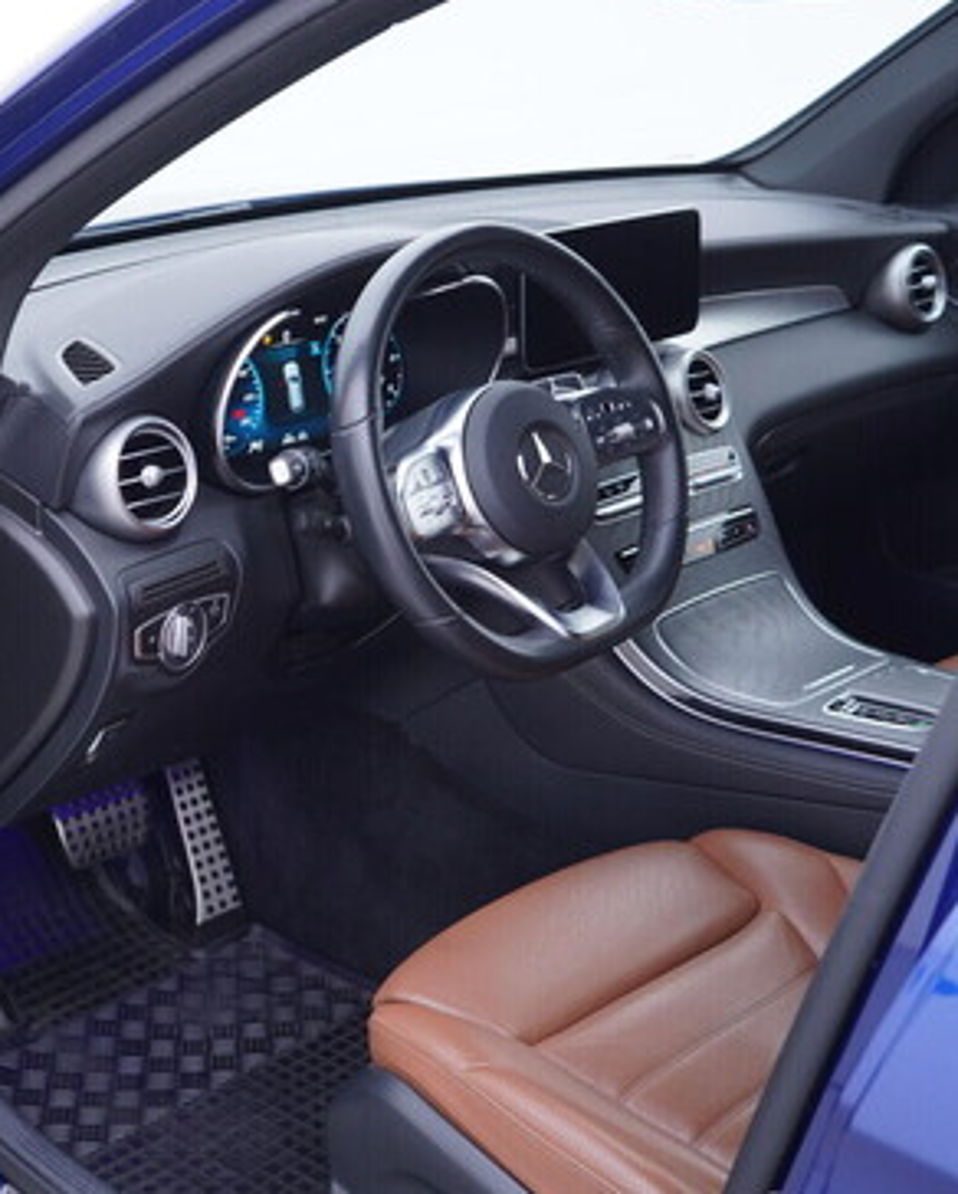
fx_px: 1804
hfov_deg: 28.6
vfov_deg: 36.6
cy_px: 599
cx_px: 105
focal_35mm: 51
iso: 160
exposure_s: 1/40
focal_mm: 24
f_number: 2.8
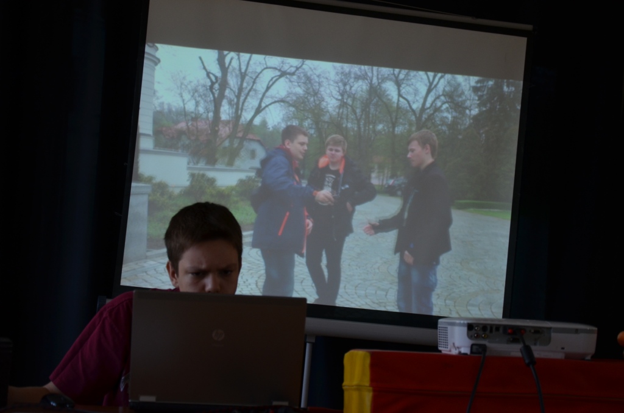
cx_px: 312
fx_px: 1505
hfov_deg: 23.4
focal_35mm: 87
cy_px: 206
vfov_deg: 15.6
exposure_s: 1/60
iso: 400
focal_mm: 58
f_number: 5
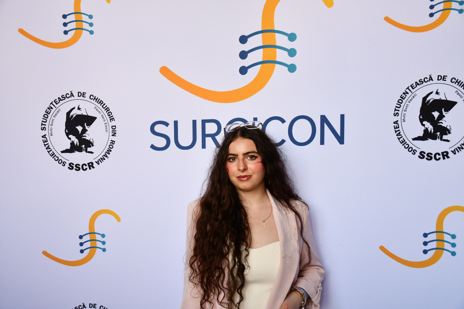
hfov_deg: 49.6
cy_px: 154
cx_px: 232
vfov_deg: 34.2
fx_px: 503
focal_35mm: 39
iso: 720
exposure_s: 1/250
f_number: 3.8
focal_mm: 26
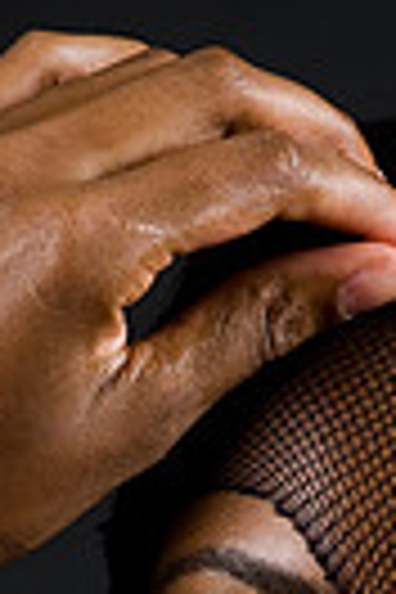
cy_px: 706
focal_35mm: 681
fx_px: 11236
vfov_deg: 3.0
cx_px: 281
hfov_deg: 2.0
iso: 200
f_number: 5.6
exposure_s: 1/125
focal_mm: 200
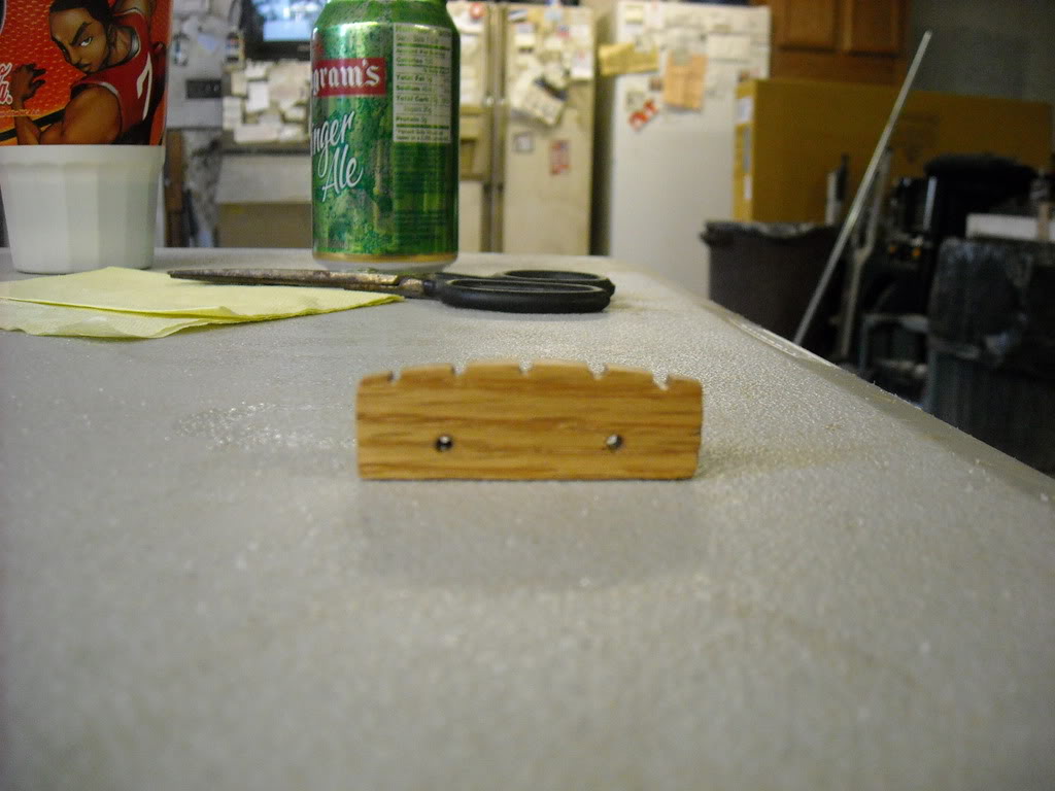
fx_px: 1067
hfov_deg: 52.6
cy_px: 396
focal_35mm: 35
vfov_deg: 40.7
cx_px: 528
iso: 400
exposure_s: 1/42
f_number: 2.8
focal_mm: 5.7
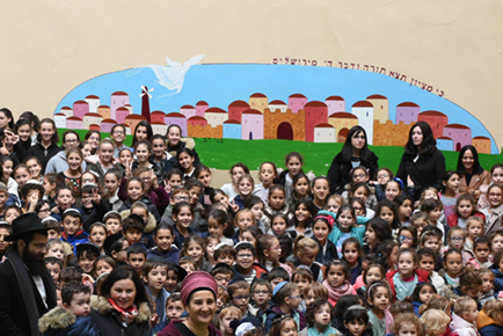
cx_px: 161
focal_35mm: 94
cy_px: 243
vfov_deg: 14.5
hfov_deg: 21.6
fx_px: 1314
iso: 640
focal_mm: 34
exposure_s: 1/160
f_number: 10
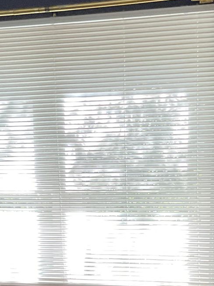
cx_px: 133
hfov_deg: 14.4
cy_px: 349
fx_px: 849
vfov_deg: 18.1
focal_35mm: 103
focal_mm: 3
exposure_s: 1/60
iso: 125
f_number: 1.8
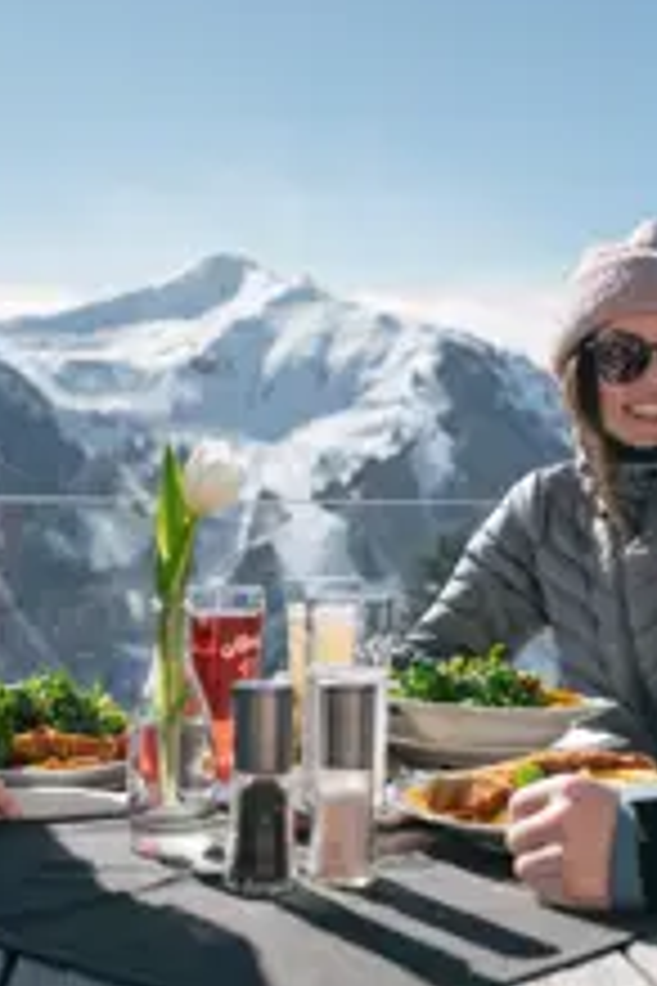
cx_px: 374
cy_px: 572
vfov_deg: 31.8
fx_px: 1724
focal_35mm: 63
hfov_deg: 21.6
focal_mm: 28
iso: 50
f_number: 2.8
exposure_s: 1/1000
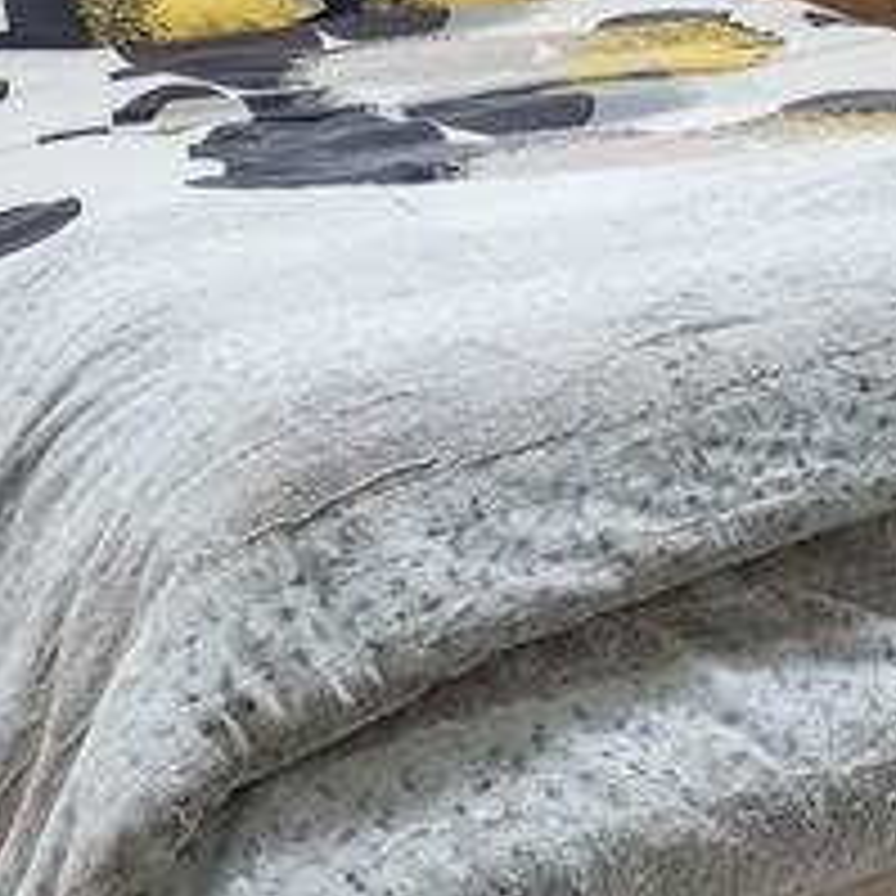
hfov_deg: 24.1
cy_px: -369
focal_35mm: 70
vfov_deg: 21.5
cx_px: 783
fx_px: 2050
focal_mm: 16
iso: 200
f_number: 7.1
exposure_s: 1/2.5
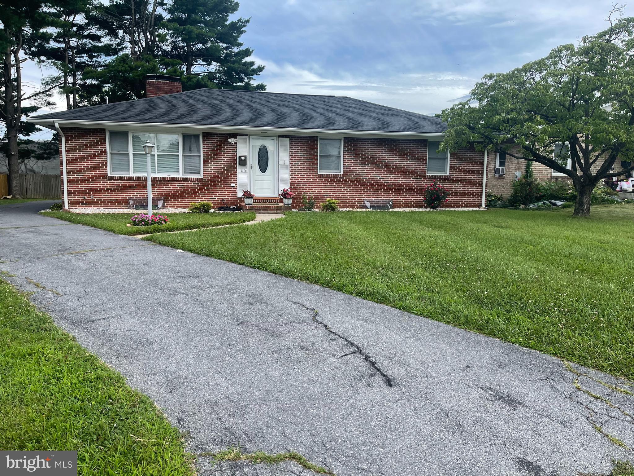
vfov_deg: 54.9
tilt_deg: -6.6
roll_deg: -1.3
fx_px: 458
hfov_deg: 69.4
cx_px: 317
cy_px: 238
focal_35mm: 25
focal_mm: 5.1
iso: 32
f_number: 1.6
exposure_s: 1/1188
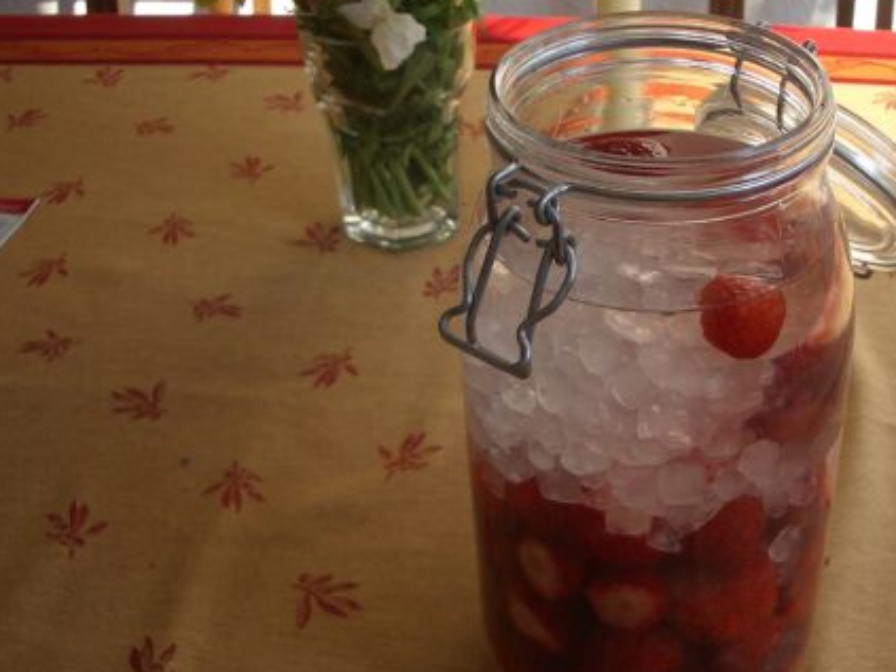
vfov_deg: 27.5
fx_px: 1371
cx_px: 635
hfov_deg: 35.6
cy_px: 341
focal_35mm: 53
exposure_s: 1/250
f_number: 2.6
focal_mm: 5.8
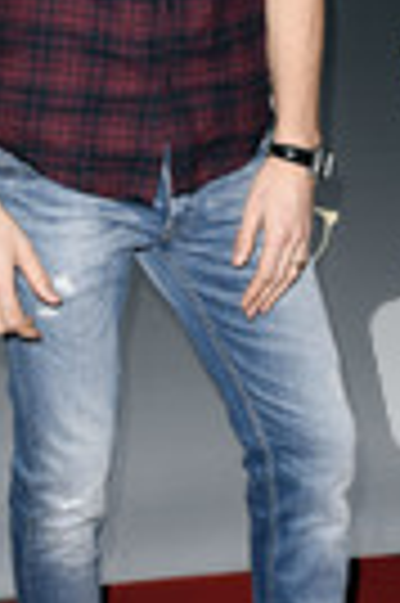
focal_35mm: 120
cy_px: 122
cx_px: 193
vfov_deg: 16.9
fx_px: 2013
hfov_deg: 11.3
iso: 500
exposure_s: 1/60
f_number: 6.3
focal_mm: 27
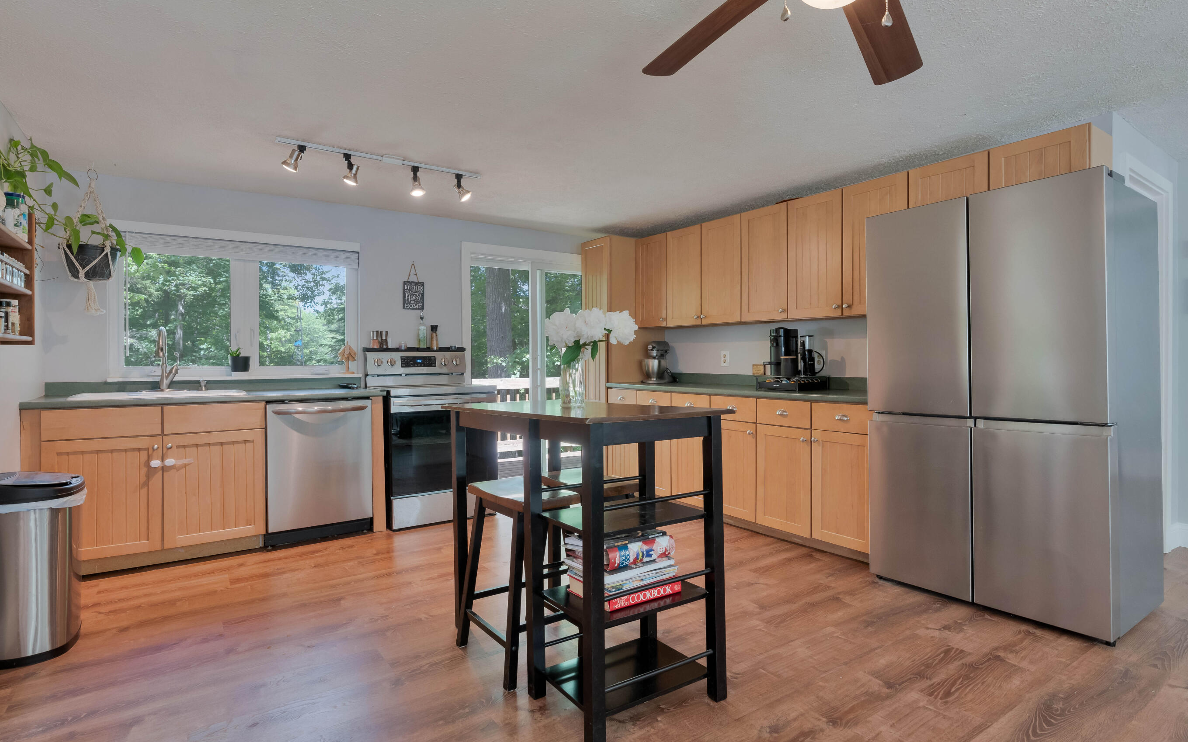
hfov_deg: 91.0
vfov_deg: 65.0
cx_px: 572
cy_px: 362
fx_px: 583
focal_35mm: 18
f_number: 8
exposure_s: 1/250
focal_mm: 16
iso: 800
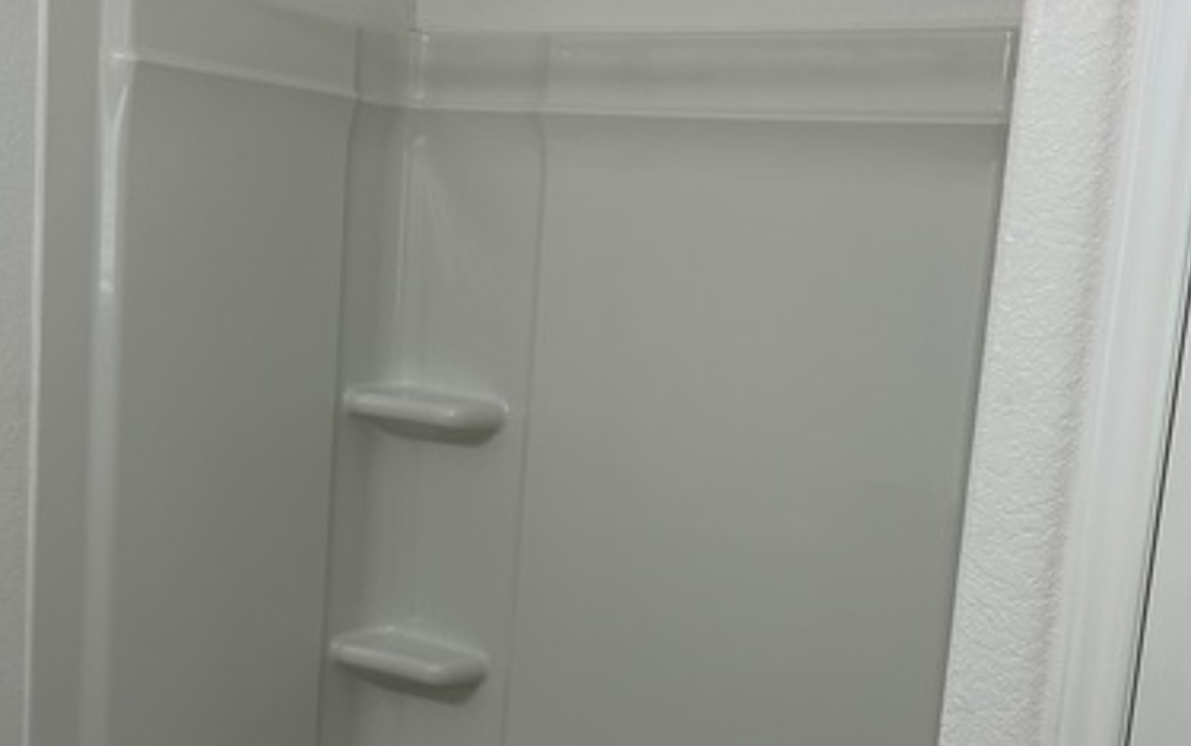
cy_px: 495
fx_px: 1527
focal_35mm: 47
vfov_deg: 27.3
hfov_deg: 42.6
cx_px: 632
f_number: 1.5
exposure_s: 1/120
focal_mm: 5.7
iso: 50
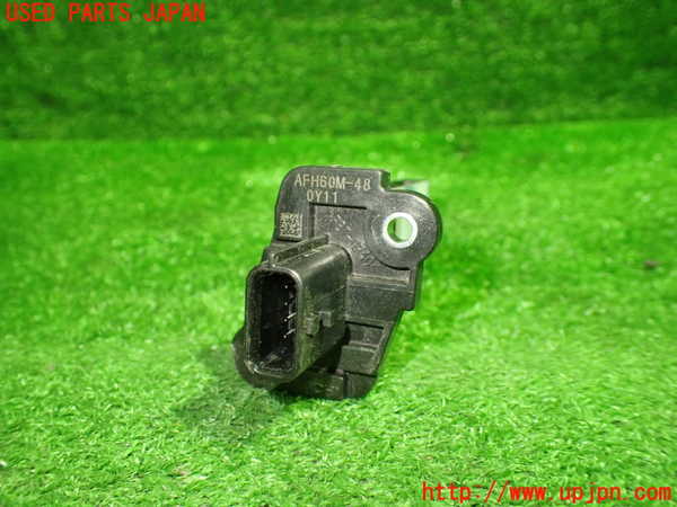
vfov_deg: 46.8
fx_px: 587
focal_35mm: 30
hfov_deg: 60.0
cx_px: 338
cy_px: 254
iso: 800
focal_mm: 5.4
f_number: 2.3
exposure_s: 1/80
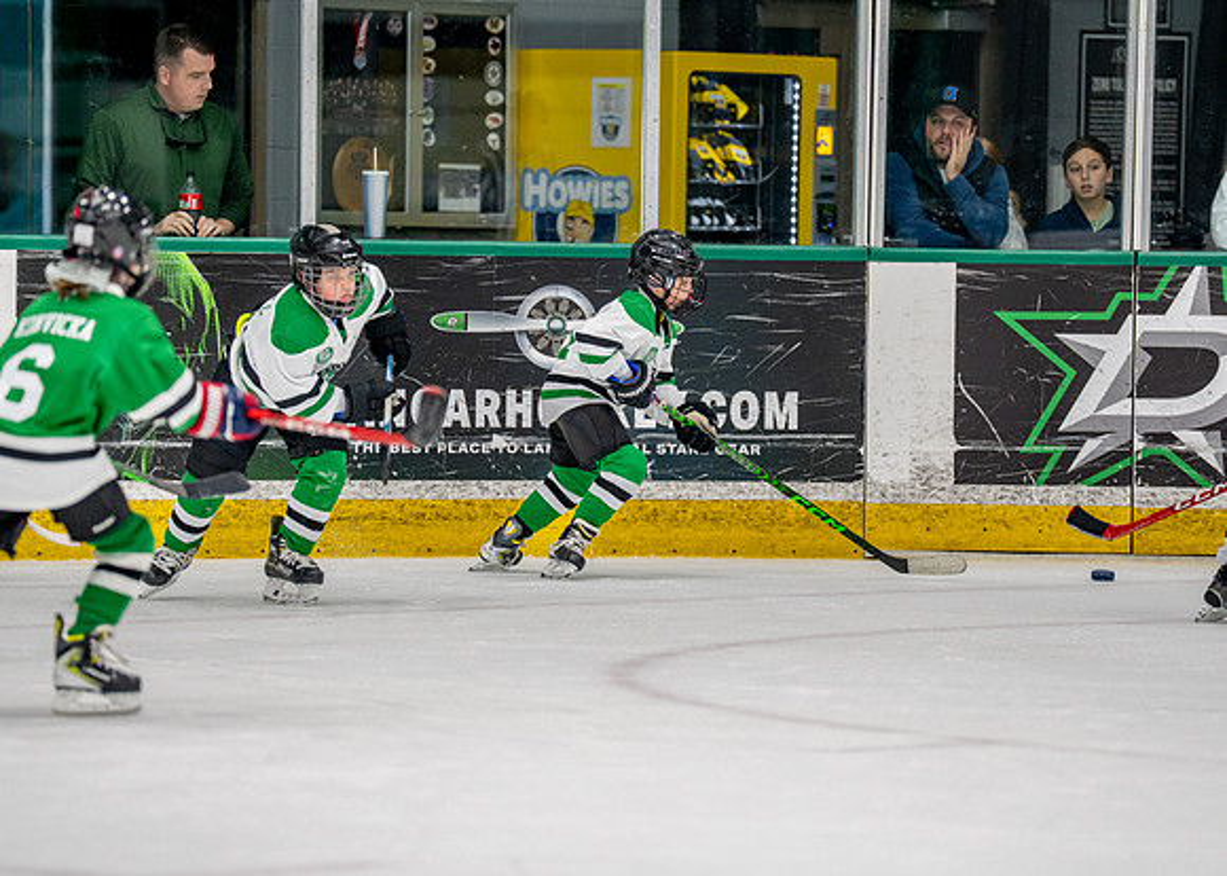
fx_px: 9145
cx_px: 639
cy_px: 421
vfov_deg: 5.5
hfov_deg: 7.7
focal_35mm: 262
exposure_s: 1/1250
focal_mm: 200
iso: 1000
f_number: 2.8
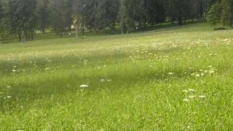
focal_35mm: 85
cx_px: 112
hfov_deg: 25.0
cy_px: 26
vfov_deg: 14.1
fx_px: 525
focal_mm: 10.1
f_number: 4.1
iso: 80
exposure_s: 1/479
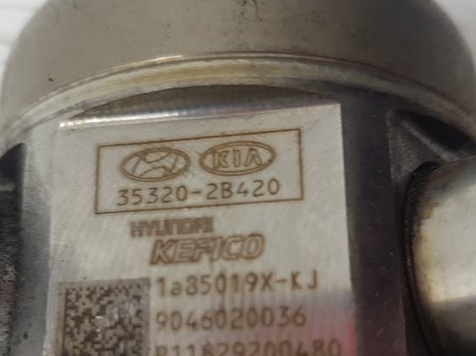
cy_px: 277
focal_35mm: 48
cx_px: 202
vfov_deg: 29.7
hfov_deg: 39.6
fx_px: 660
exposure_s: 1/50
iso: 64
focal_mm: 4.2
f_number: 1.7
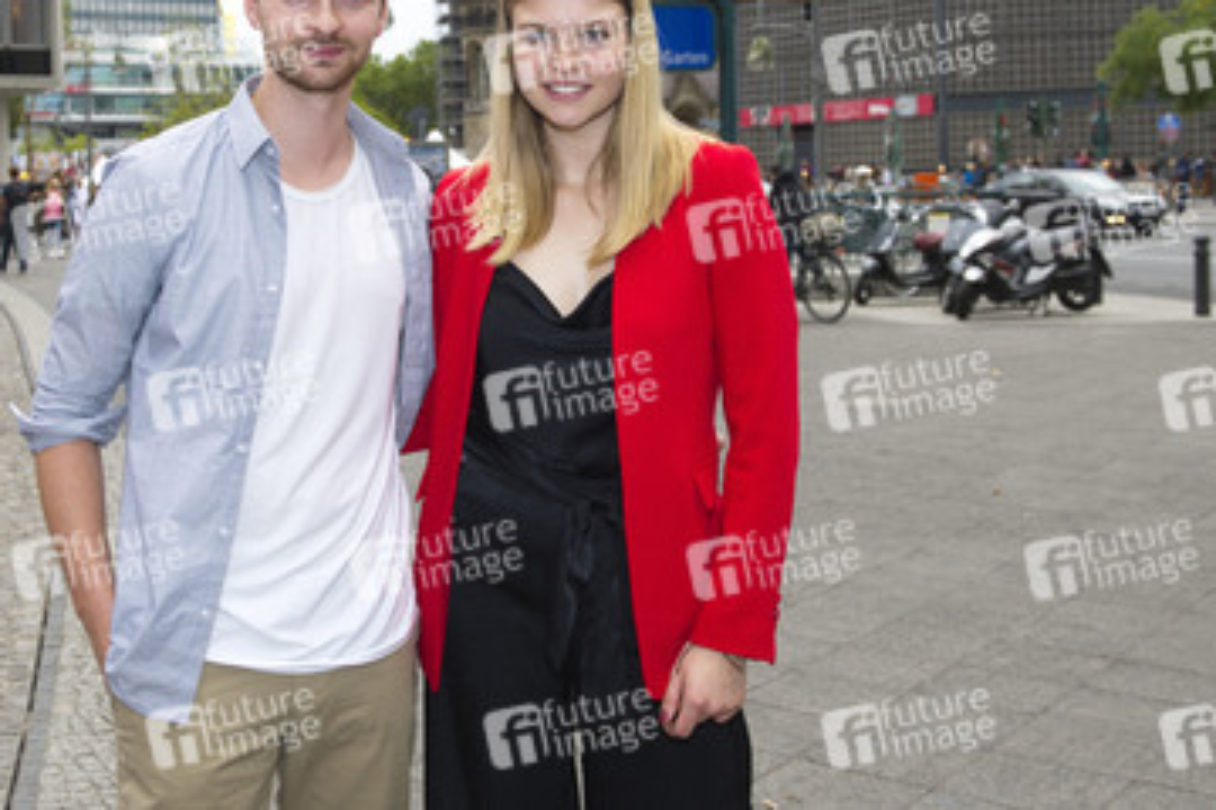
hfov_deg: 48.1
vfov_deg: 33.2
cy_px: 307
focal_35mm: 40
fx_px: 1351
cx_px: 480
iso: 250
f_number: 5
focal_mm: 32
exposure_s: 1/200
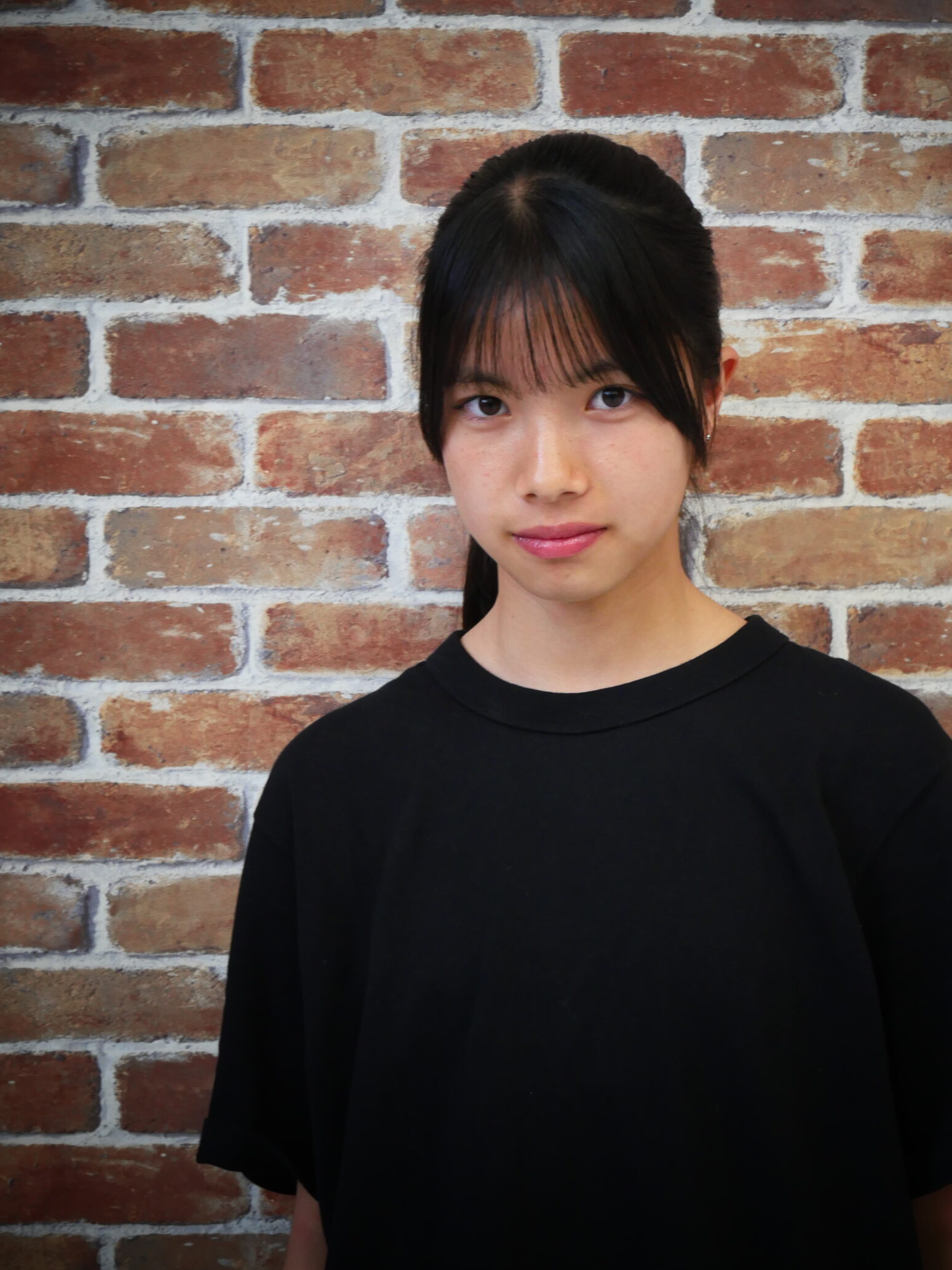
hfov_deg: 23.6
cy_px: 620
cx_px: 576
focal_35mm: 62
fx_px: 2274
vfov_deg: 31.2
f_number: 5.1
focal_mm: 25
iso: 800
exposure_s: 1/60
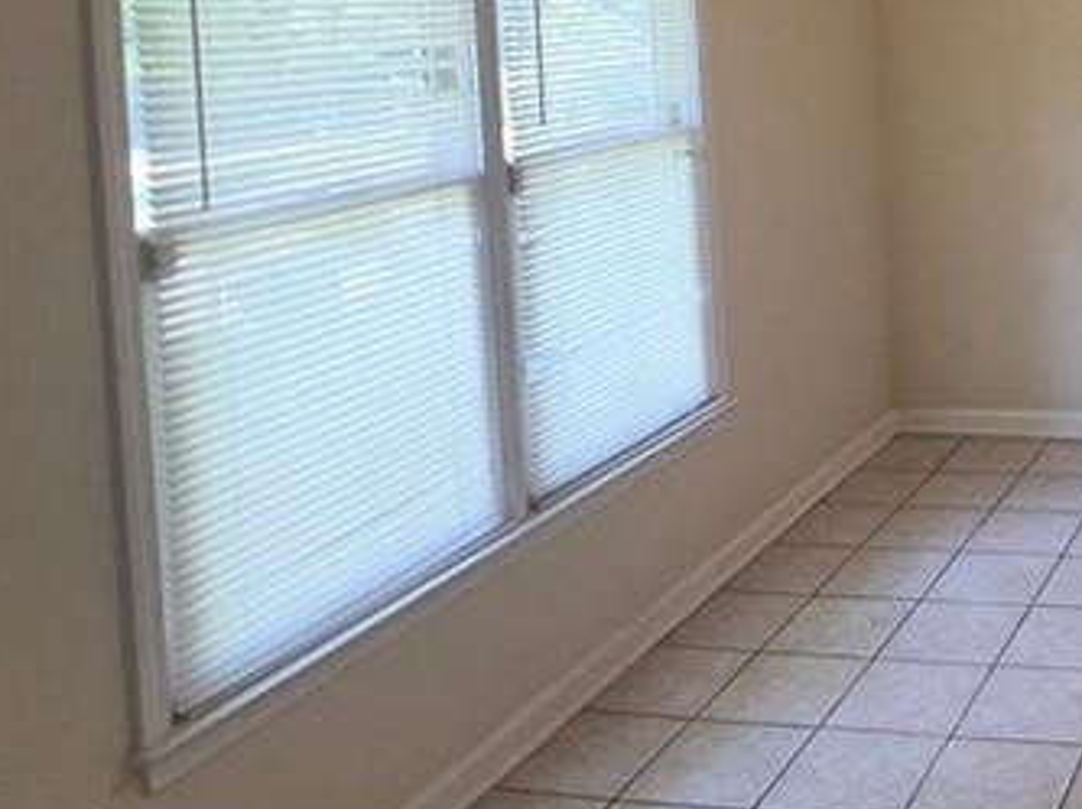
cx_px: 1127
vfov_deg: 33.5
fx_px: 1249
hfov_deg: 40.0
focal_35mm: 40
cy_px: 44
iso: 100
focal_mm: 2.2
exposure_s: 1/120
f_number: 1.9
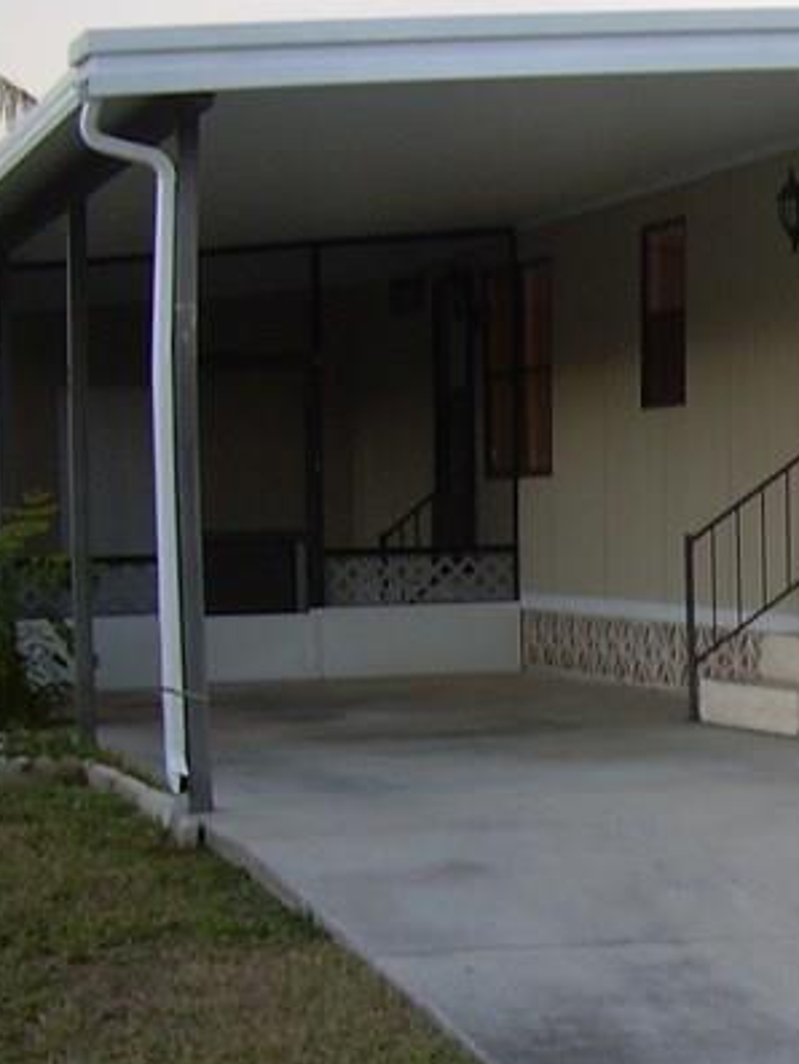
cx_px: 1354
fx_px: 3014
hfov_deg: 13.8
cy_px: 793
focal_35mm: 98
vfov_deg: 19.9
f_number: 2.8
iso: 50
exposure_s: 1/30
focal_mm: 6.3
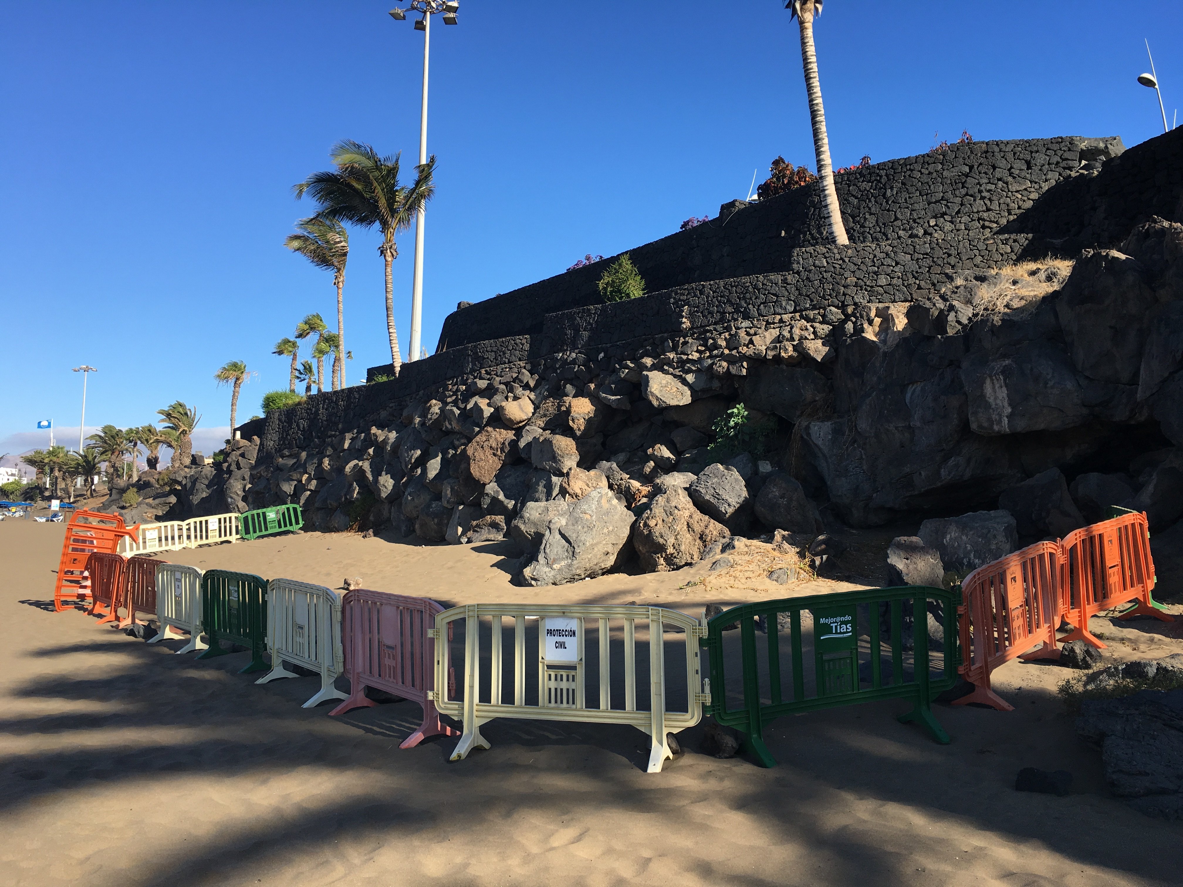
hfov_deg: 61.7
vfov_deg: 48.2
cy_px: 444
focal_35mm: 29
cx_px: 592
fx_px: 991
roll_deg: -1.5
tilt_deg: +3.1
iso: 25
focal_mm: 4.15
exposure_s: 1/1083
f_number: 2.2
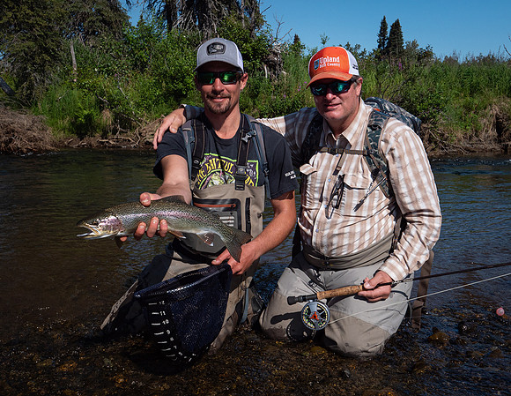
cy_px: 225
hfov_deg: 45.9
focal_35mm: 40
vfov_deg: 36.2
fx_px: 603
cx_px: 266
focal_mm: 16
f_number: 5.6
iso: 250
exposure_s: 1/640
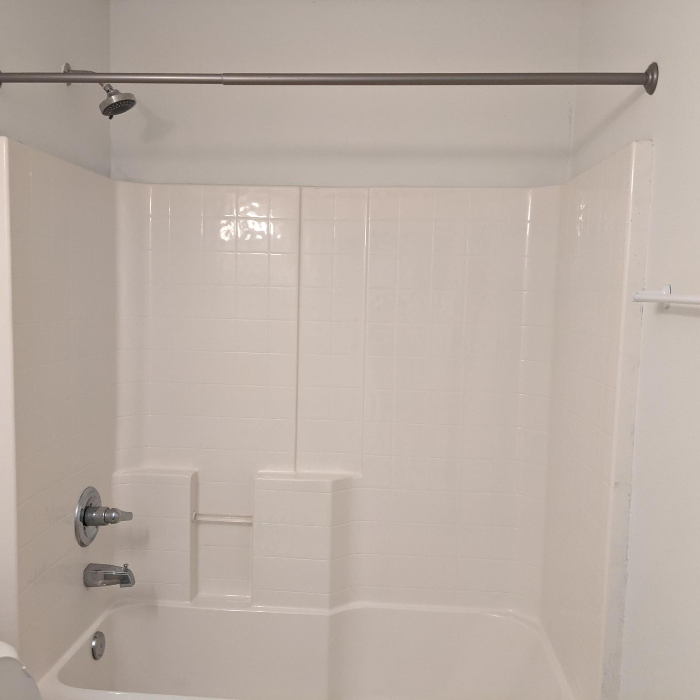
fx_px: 732
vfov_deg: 51.1
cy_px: 349
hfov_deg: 51.1
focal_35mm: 32
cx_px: 324
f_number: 1.8
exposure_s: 1/30
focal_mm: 4.44
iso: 107
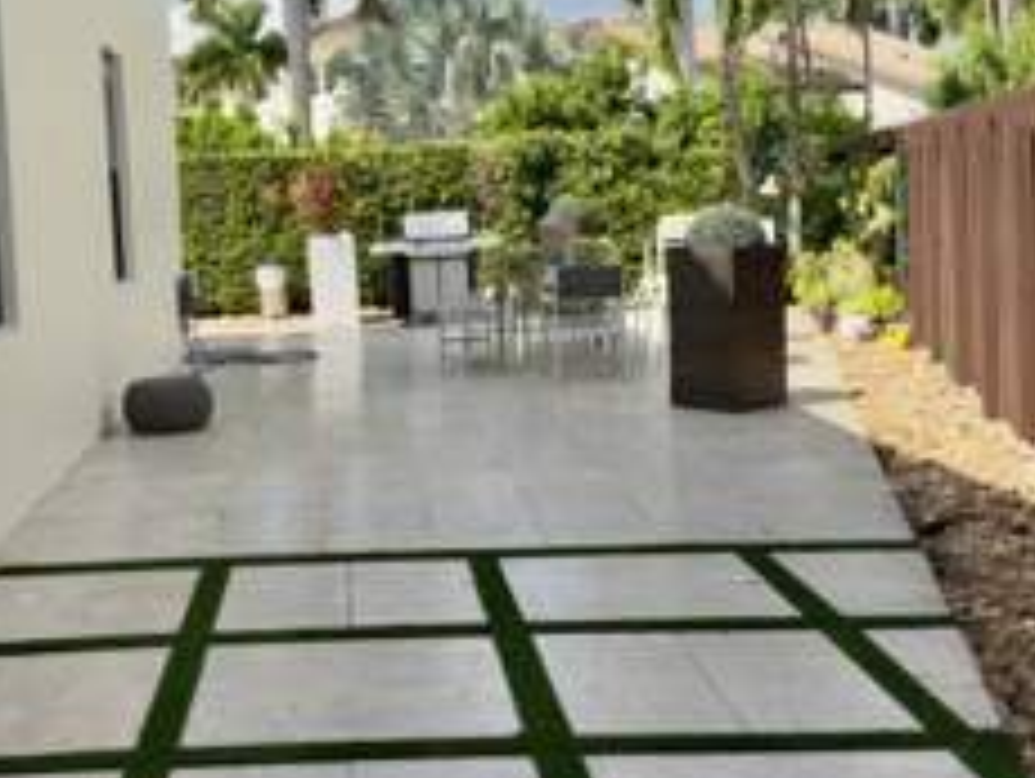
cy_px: 288
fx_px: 1497
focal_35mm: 50
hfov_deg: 37.7
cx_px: 333
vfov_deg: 29.0
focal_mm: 6.76
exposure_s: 1/2915
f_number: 1.78
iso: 64
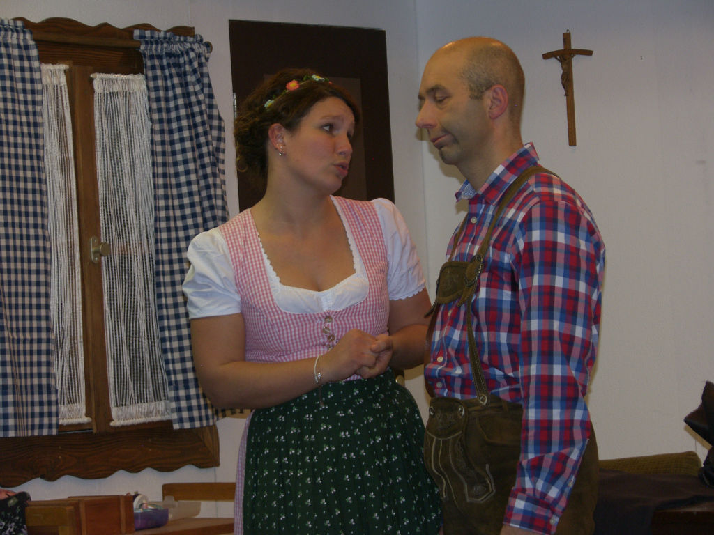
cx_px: 357
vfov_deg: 9.3
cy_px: 268
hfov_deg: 12.3
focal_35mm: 160
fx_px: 3300
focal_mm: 41.4
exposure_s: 1/100
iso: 100
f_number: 3.5
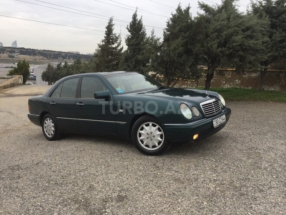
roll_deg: -3.2
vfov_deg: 48.2
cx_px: 143
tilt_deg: -11.4
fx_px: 240
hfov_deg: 61.7
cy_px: 108
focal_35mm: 29
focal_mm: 4.15
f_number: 2.2
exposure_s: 1/557
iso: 32
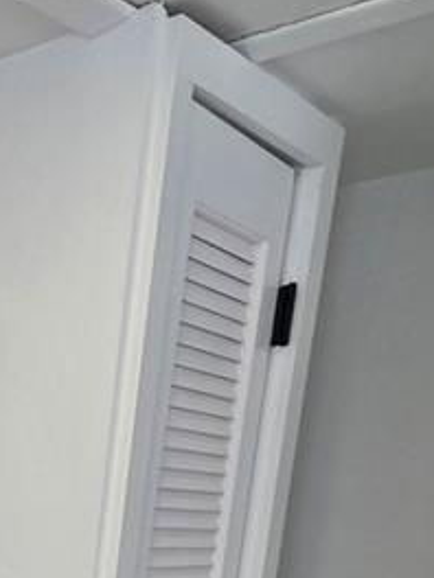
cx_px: -544
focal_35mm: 59
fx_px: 986
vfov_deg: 27.6
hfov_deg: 15.9
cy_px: 740
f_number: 2.2
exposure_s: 1/120
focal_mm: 2.2
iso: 125
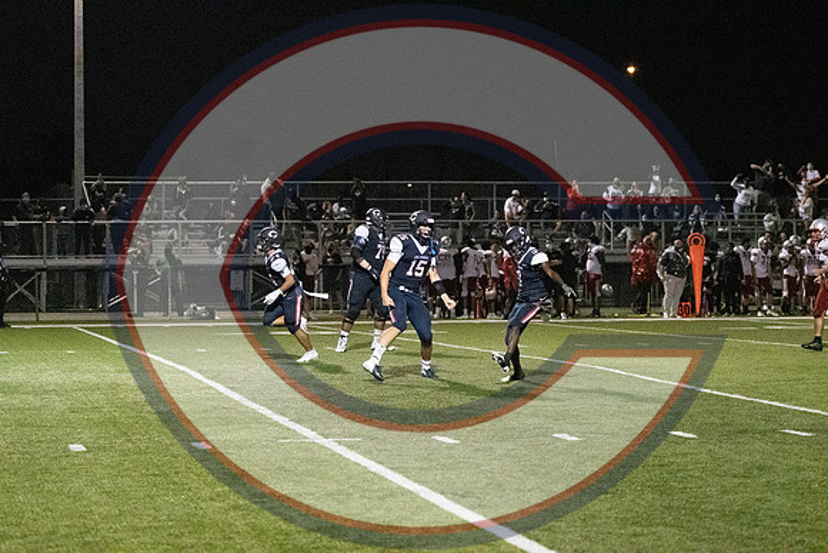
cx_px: 414
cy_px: 276
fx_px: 2415
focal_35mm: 105
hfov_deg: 19.5
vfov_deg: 13.0
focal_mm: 70
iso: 36000
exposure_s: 1/3200
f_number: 2.8
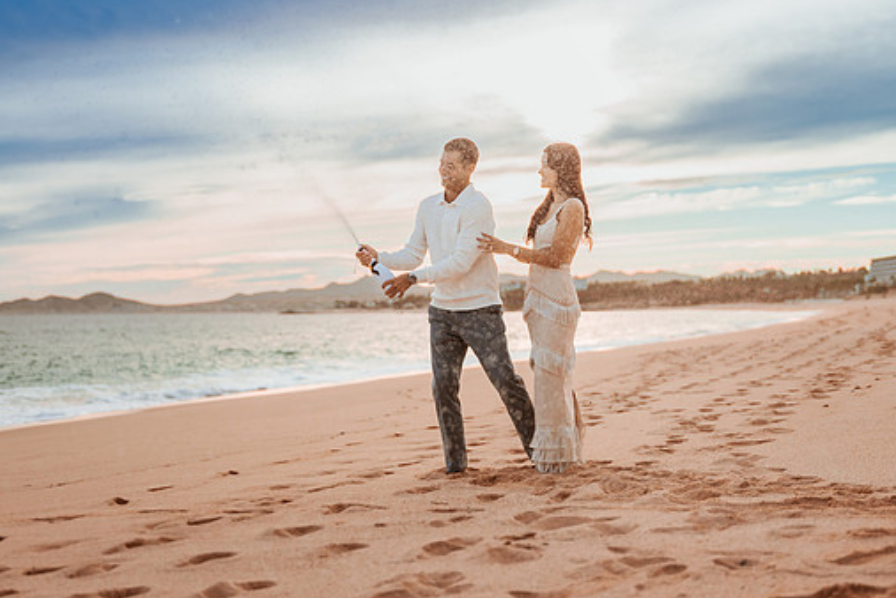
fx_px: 1370
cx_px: 441
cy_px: 277
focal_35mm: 55
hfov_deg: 36.2
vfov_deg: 24.6
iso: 250
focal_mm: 48
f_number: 2.8
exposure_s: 1/2500
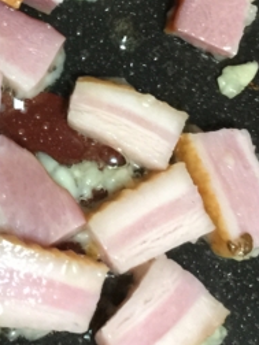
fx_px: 918
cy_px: 22
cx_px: -59
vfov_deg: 20.8
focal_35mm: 92
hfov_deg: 15.4
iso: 100
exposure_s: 1/15
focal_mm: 4.15
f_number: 2.2
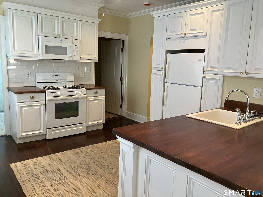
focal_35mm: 28
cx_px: 132
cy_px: 98
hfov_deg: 63.4
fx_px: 213
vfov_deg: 49.7
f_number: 1.8
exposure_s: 1/60
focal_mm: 3.99
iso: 125
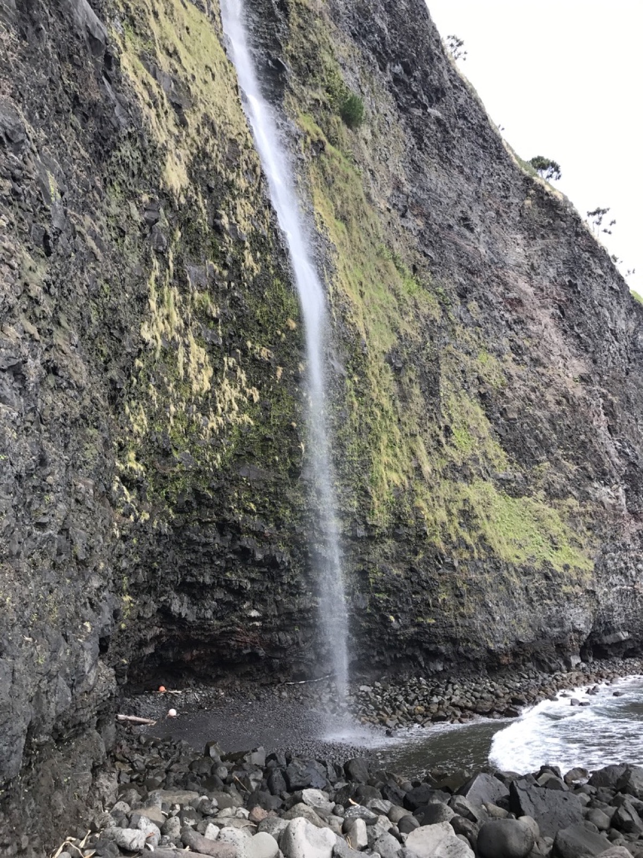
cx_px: 322
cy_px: 429
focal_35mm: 28
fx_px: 693
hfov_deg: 49.7
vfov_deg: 63.4
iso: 20
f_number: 1.8
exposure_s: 1/469
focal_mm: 3.99
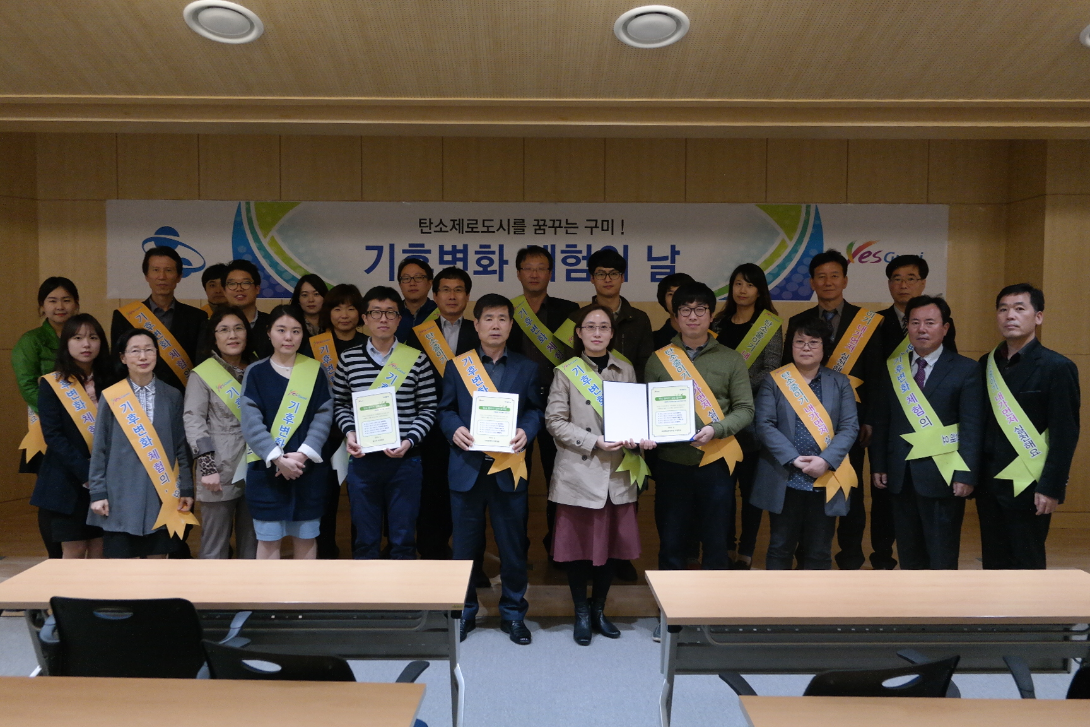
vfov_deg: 43.6
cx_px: 545
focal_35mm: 30
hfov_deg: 61.9
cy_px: 364
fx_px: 908
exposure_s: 1/40
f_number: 3.5
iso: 1600
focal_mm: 20
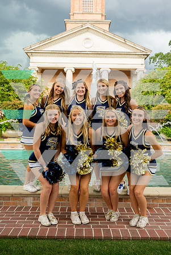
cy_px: 128
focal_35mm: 35
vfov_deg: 54.4
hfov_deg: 37.9
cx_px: 86
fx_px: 249
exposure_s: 1/160
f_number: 5
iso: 400
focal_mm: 35
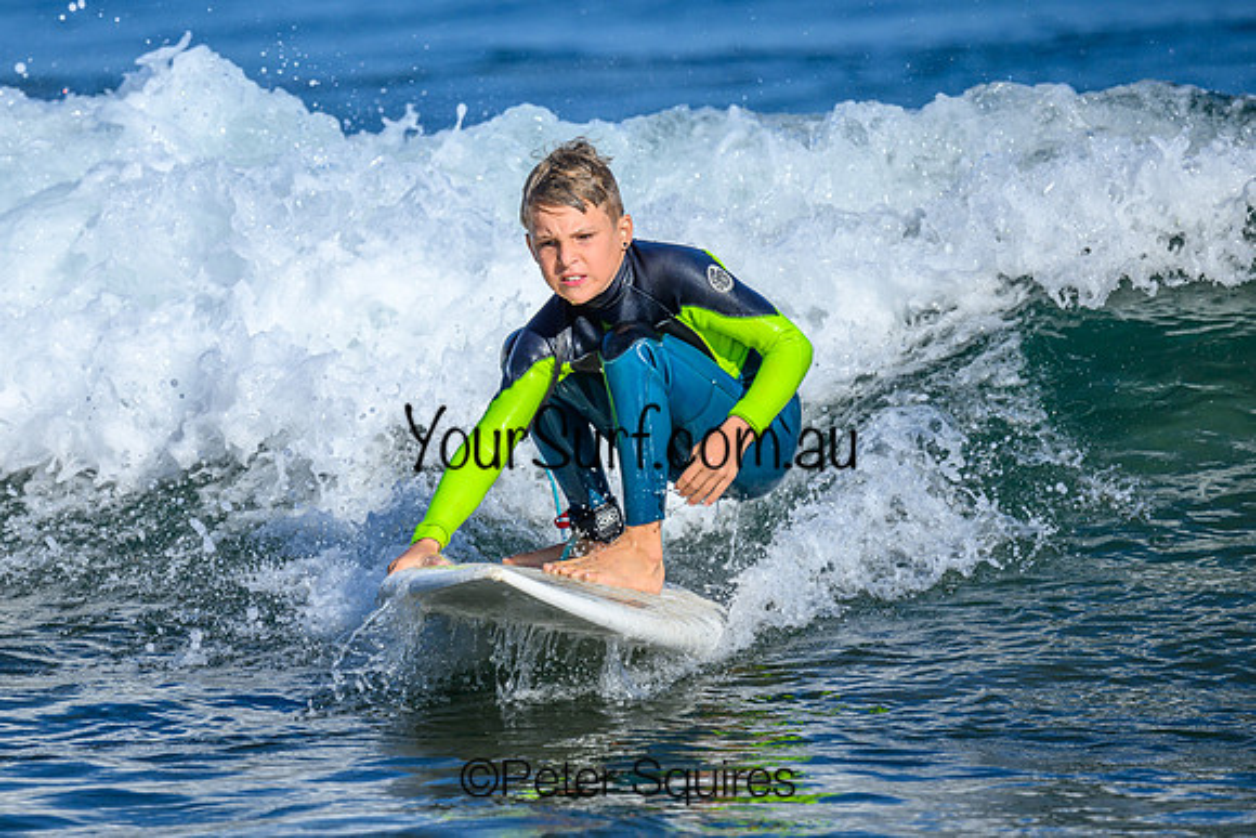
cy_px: 315
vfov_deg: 1.4
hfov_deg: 2.1
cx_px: 473
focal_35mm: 998
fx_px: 34827
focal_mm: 800
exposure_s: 1/2000
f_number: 6.3
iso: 160
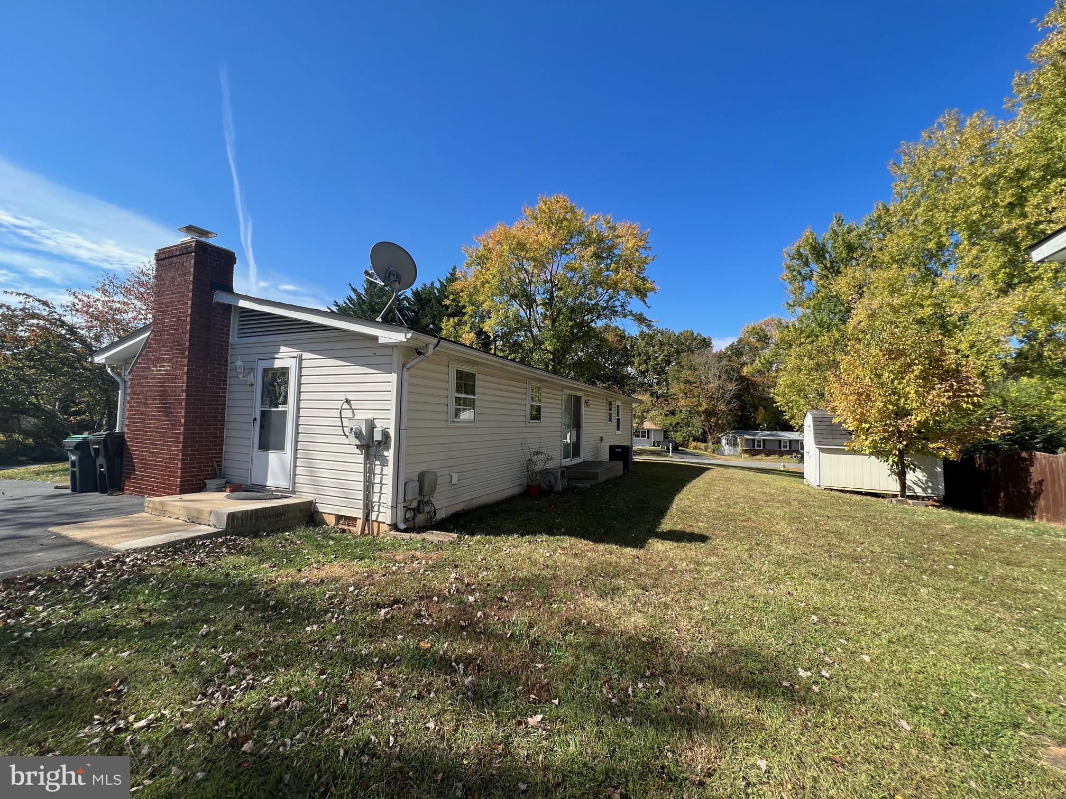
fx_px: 400
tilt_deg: +2.4
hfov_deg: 106.2
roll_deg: -1.6
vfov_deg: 89.9
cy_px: 400
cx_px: 533
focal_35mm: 13
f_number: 1.8
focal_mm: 1.57
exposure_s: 1/1074
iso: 32
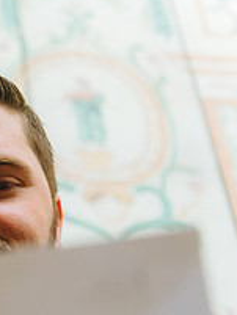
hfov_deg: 13.3
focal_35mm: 100
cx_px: -187
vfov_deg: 19.4
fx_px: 912
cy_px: 267
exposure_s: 1/800
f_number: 2.8
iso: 1250
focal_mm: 36
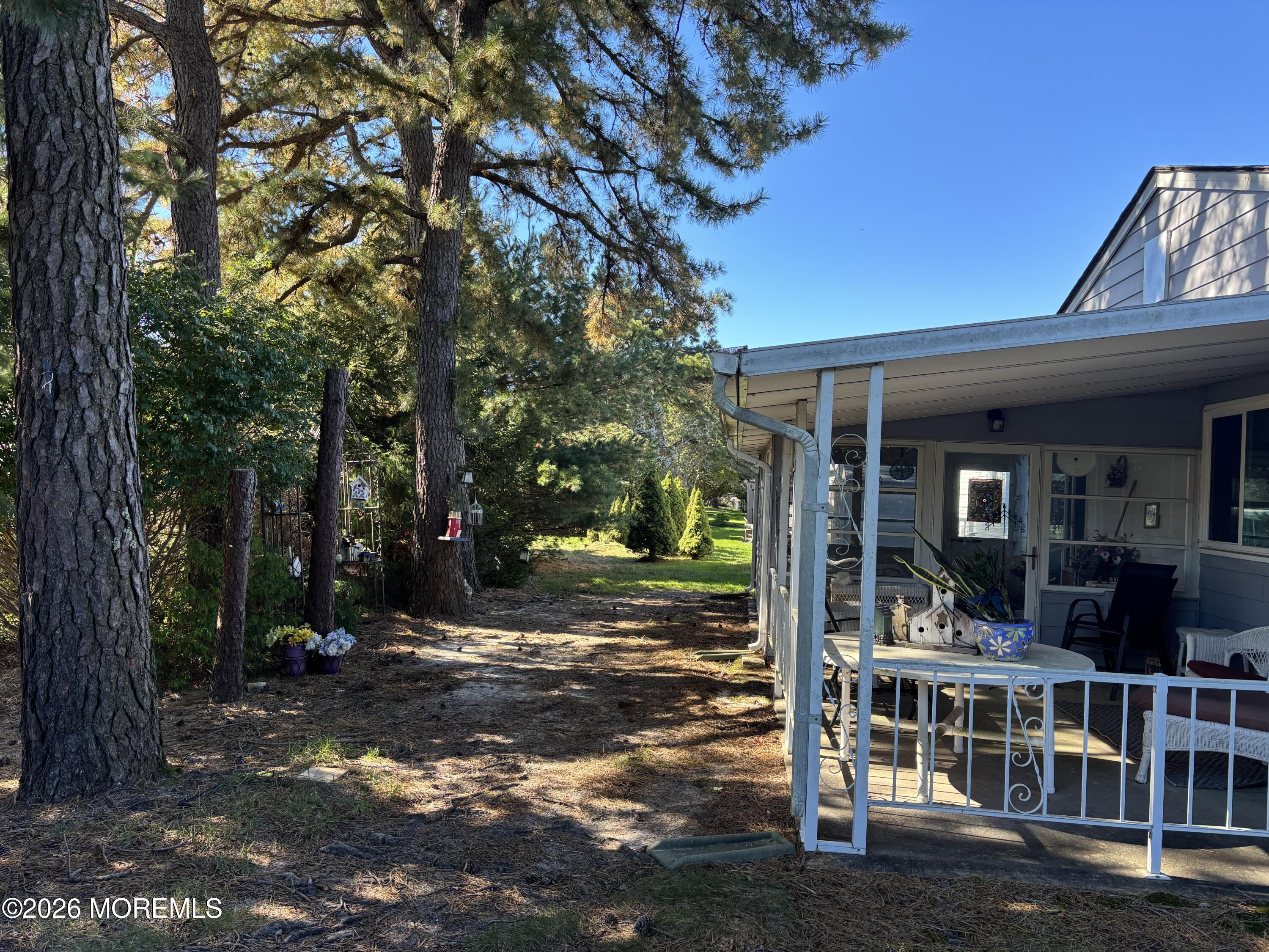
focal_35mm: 26
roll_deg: -2.4
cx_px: 634
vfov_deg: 53.1
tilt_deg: +0.6
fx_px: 953
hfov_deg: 67.3
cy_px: 476
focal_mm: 5.96
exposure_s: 1/364
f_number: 1.6
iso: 50
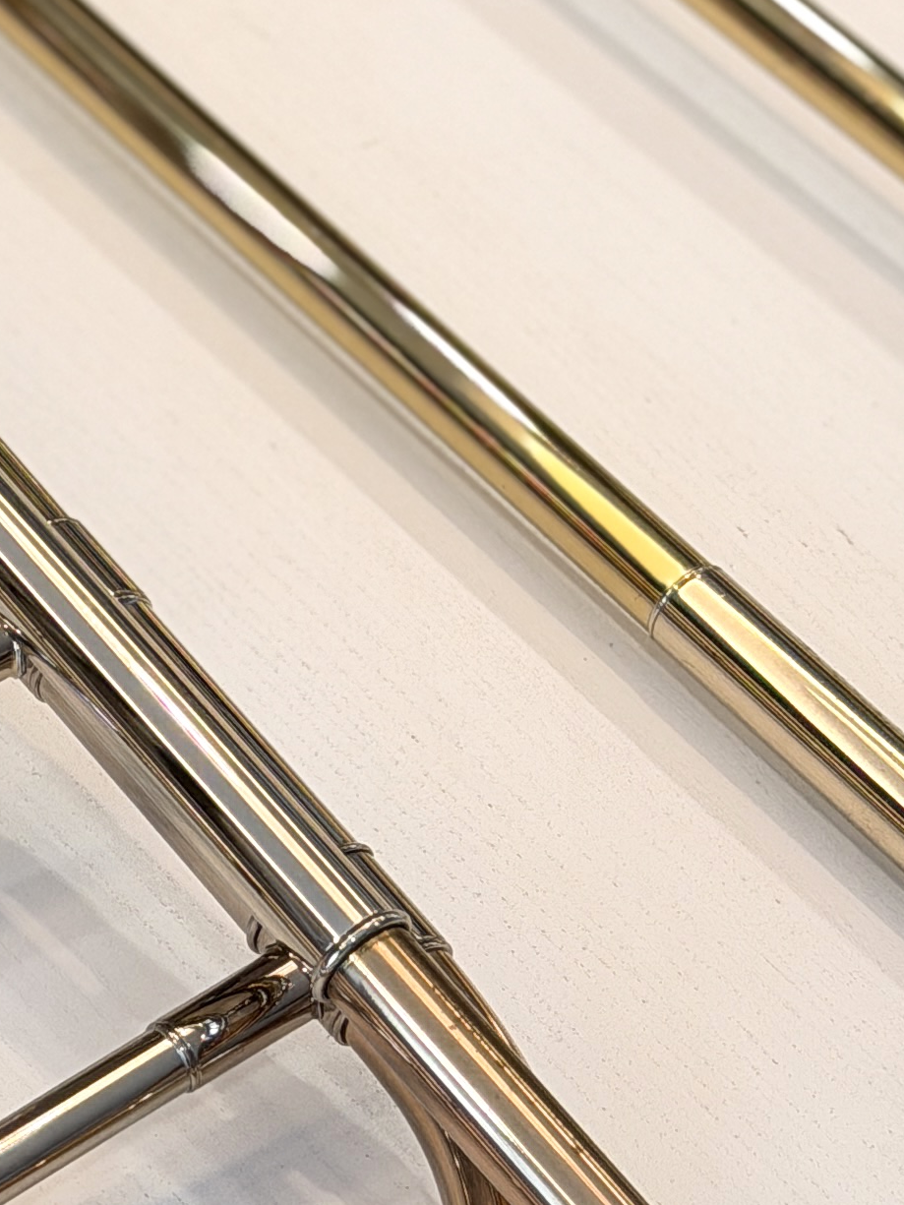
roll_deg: -0.3
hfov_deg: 9.1
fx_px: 5501
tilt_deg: -41.6
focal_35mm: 158
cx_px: -542
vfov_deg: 12.4
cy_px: 37
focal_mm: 6.76
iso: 125
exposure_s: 1/100
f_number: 1.78
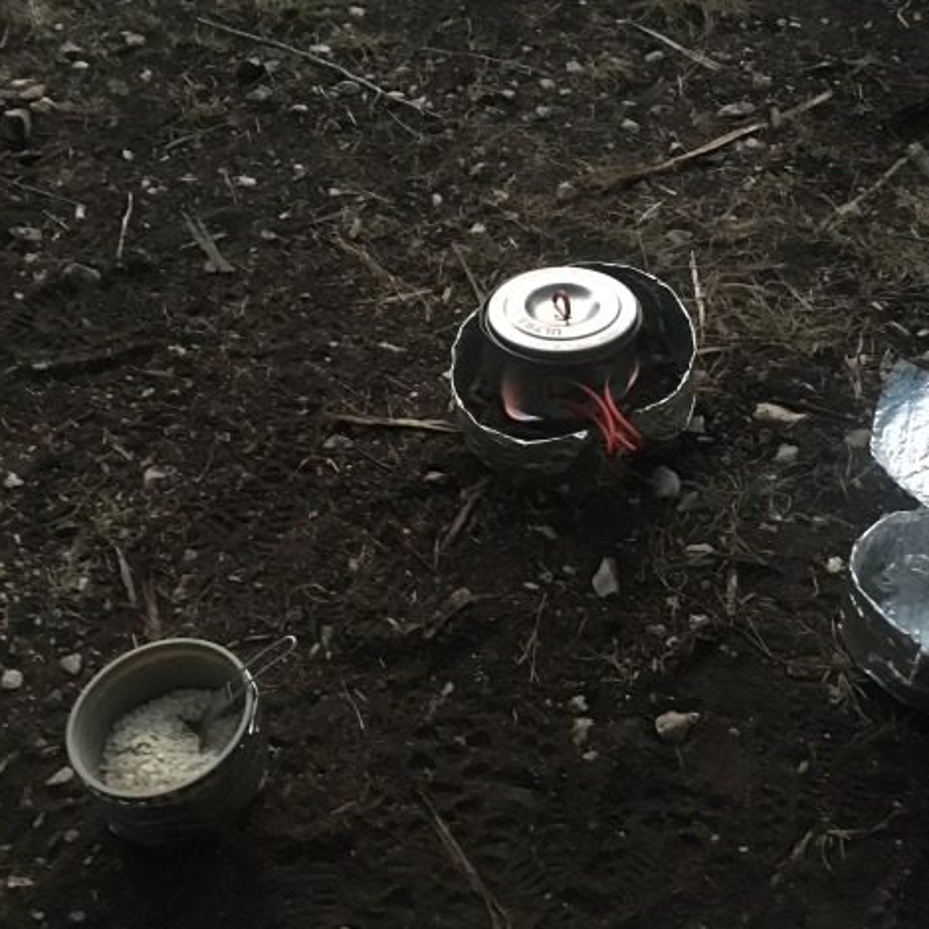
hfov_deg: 47.1
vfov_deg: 47.2
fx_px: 1063
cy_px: 460
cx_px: 515
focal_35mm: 35
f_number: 2.2
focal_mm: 4.15
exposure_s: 1/15
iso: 1000
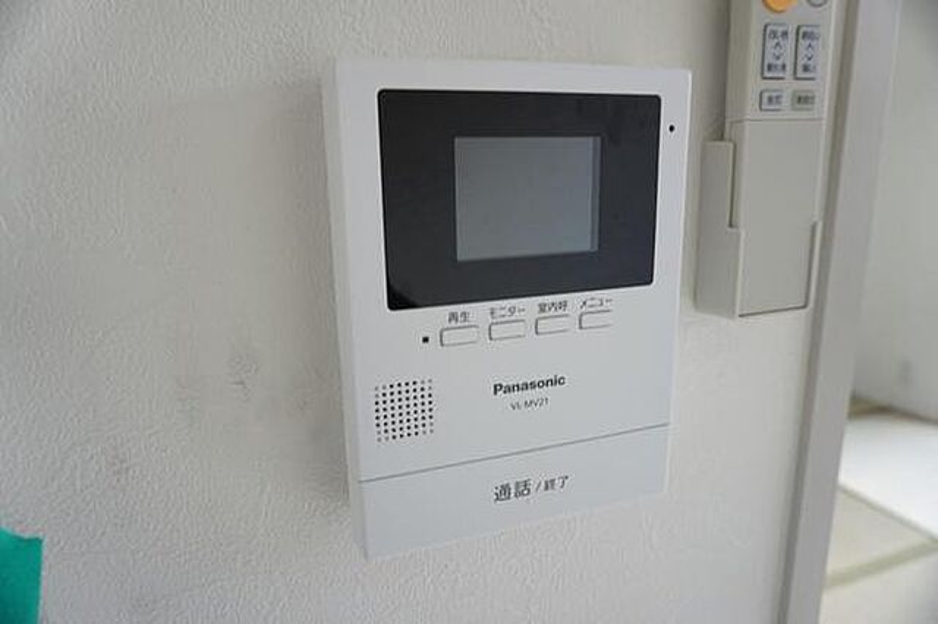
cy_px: 312
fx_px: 625
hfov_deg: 73.8
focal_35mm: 24
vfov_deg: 53.1
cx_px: 469
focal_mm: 16
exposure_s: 1/60
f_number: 4
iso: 200
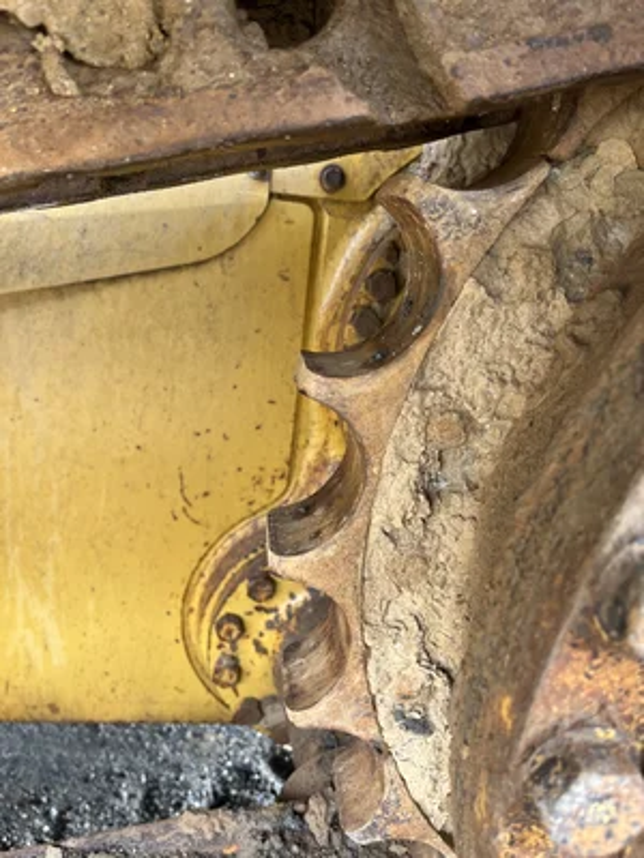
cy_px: 429
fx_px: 645
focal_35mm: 26
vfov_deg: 67.3
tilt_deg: -15.5
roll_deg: -2.9
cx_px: 322
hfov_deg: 53.1
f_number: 1.6
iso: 80
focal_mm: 5.1
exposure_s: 1/122
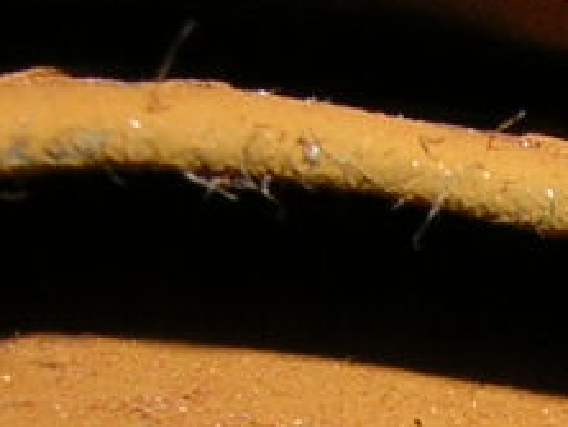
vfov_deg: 8.8
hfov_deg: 11.5
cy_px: 537
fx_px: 2727
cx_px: 814
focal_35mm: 166
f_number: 5.2
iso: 50
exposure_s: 1/60.1
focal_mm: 4.7
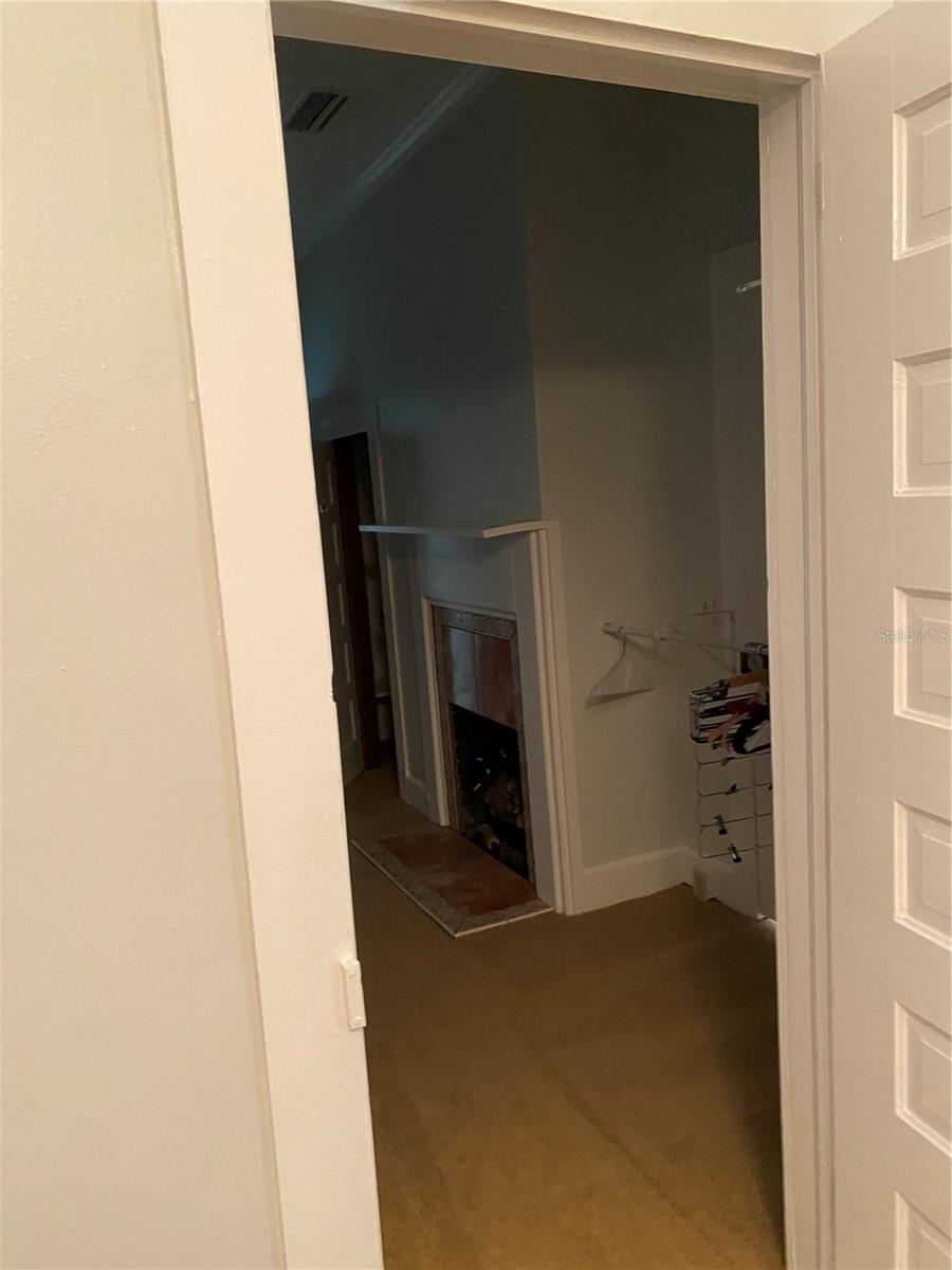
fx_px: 953
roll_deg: +5.2
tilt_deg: -9.5
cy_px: 635
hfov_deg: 53.1
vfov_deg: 67.3
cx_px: 476
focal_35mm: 26
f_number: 1.8
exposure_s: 1/40
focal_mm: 4.25
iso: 400
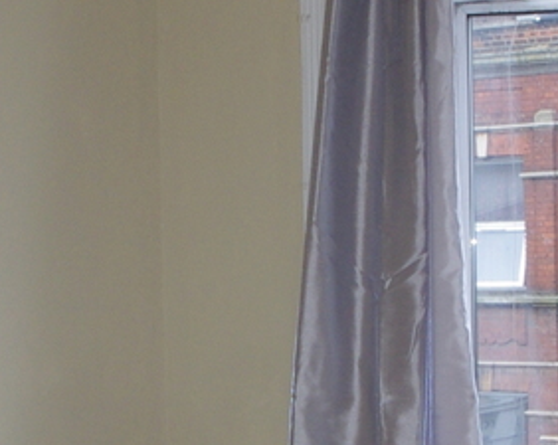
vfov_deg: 10.7
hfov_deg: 13.4
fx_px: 2376
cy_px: 266
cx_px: 192
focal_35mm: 144
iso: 400
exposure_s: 1/100
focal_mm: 18
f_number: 4
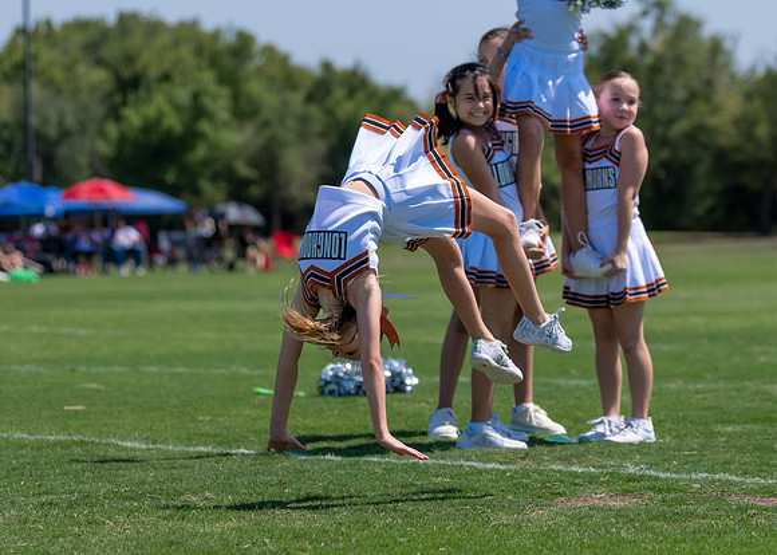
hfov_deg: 12.3
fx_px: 3597
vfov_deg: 8.8
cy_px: 220
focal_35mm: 163
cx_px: 385
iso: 100
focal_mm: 88
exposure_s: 1/2000
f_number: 2.8
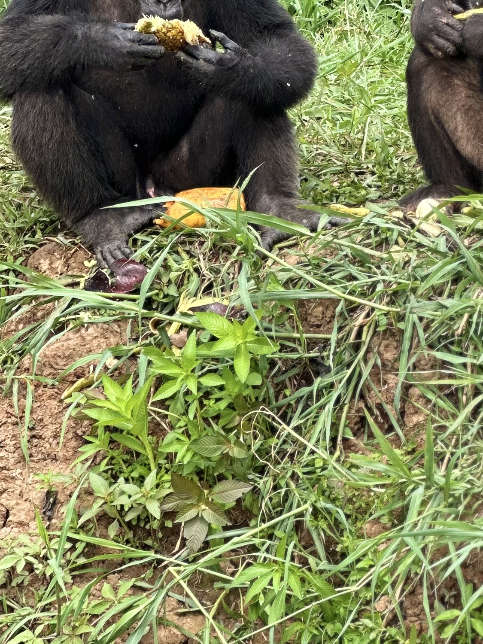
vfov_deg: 9.5
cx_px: 501
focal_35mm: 207
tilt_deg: +1.7
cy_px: -59
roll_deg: -1.2
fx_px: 3851
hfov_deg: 7.1
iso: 25
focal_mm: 9
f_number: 2.8
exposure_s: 1/181
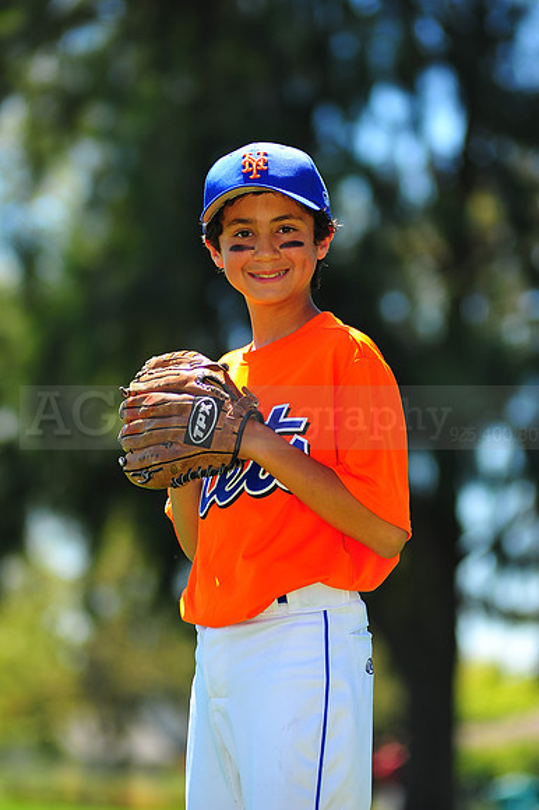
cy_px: 405
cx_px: 270
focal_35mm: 180
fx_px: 4047
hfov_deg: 7.6
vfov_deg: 11.4
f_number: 4
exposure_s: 1/640
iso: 200
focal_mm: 180
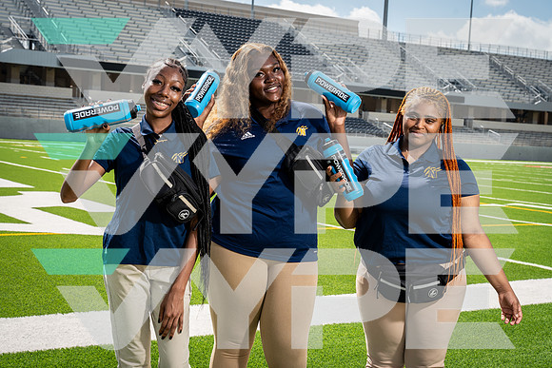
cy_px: 184
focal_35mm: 56
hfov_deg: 35.6
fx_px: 859
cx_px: 276
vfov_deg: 24.2
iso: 125
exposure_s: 1/250
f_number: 8
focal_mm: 56
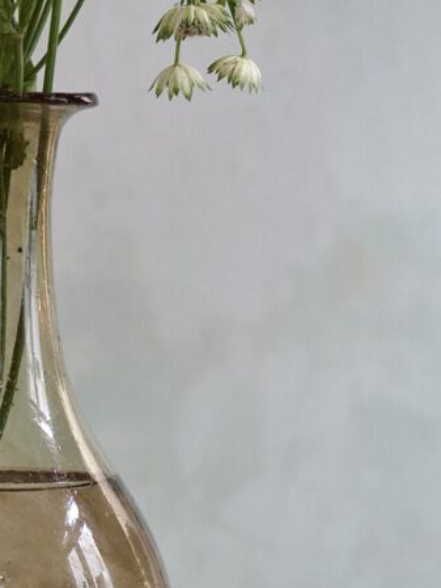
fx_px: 3430
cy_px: 261
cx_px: 50
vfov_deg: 9.8
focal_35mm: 202
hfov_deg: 7.3
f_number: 3.9
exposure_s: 1/50
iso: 3200
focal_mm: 42
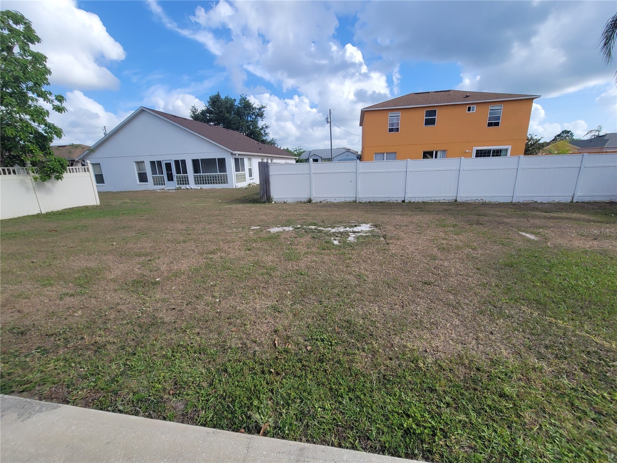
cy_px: 232
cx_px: 308
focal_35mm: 13
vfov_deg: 89.9
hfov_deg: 106.2
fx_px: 232
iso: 64
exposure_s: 1/1453
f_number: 2.2
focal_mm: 2.2
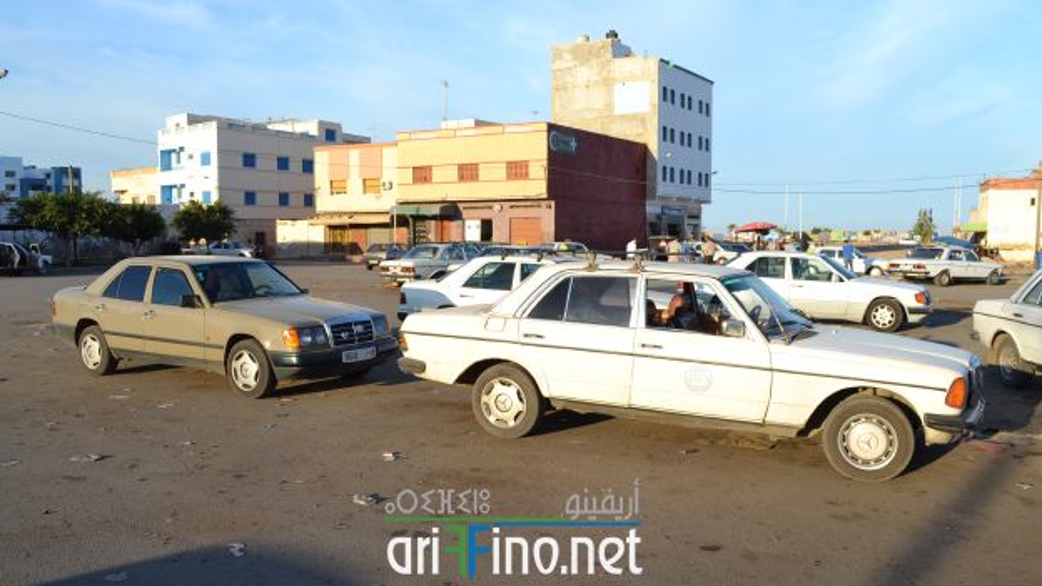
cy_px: 299
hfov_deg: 66.1
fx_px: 801
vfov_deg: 40.2
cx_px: 516
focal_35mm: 29
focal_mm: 18
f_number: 8
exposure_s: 1/250
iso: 100
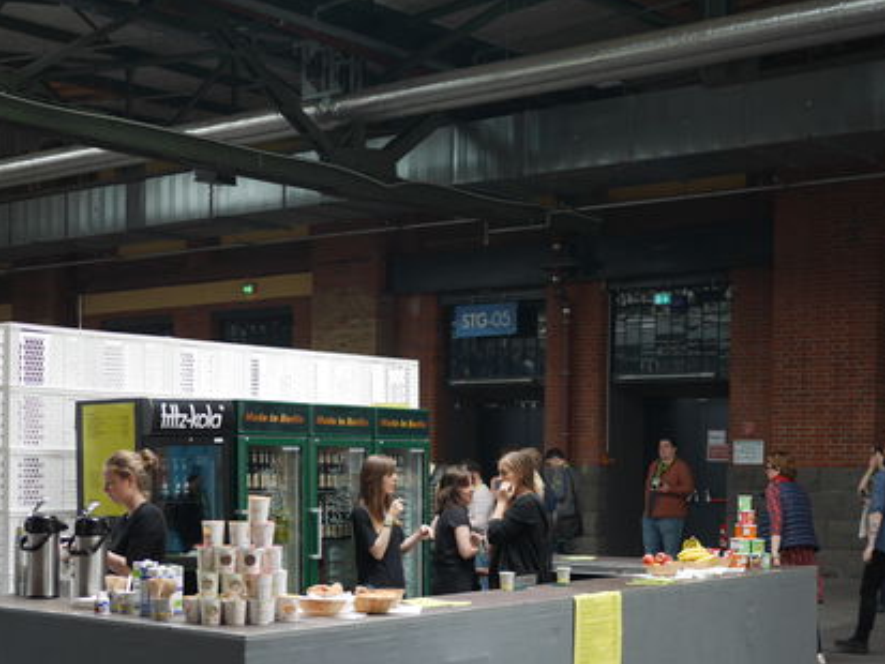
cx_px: 369
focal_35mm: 62
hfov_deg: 31.1
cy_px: 511
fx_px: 1586
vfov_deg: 23.4
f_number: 1.7
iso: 200
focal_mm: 20
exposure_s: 1/250
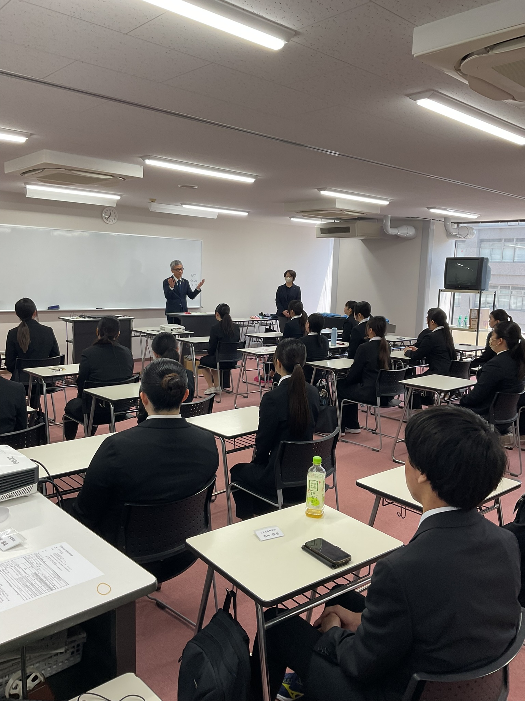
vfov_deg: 61.7
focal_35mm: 29
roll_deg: -2.6
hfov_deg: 48.2
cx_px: 262
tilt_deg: -8.3
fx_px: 586
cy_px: 350
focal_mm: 3
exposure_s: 1/120
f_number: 1.8
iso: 40
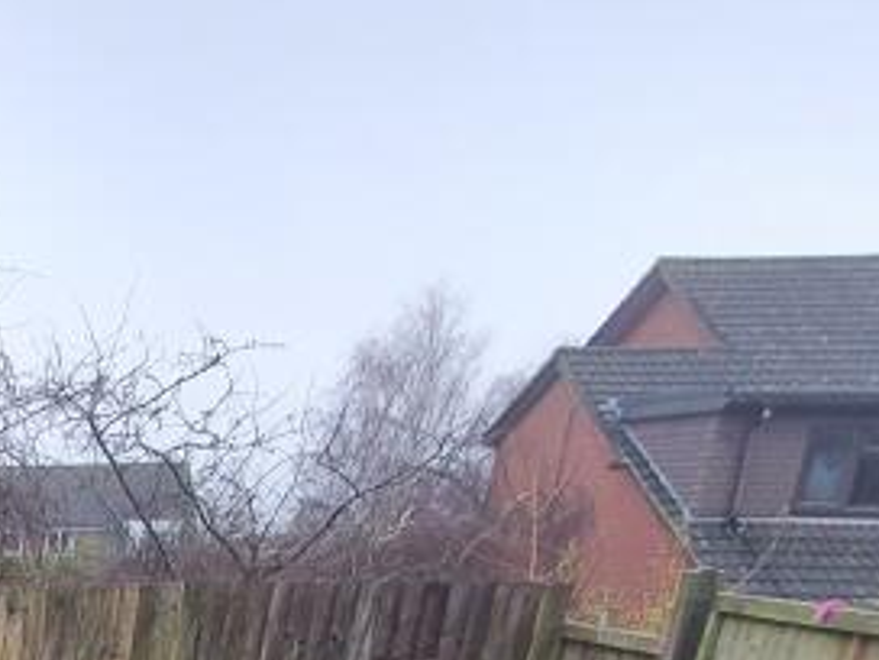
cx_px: -543
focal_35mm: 49
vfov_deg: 24.2
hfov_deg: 25.2
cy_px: 951
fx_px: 1244
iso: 50
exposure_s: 1/50
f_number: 2.2
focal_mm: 1.8
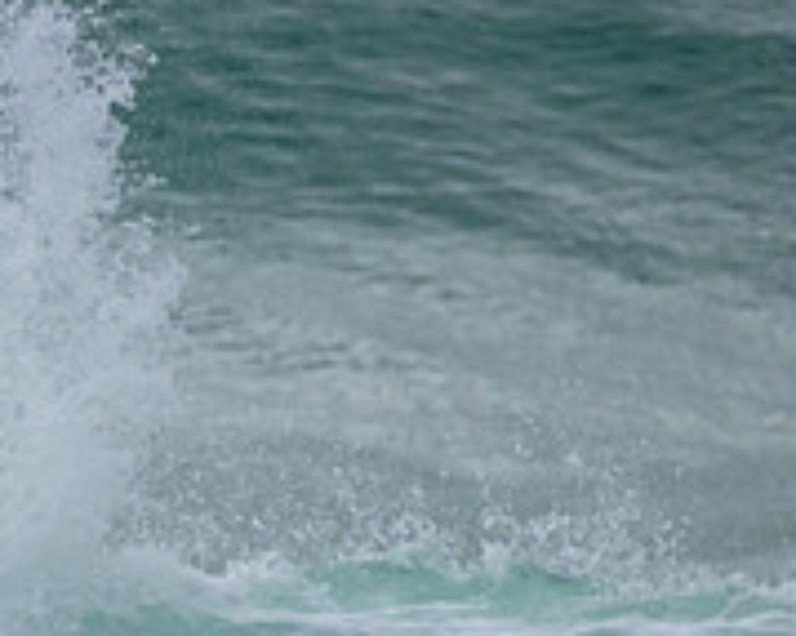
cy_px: 656
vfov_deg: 0.6
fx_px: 57287
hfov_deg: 0.8
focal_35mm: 2433
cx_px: -151
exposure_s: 1/2000
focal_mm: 800
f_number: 11
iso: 2200
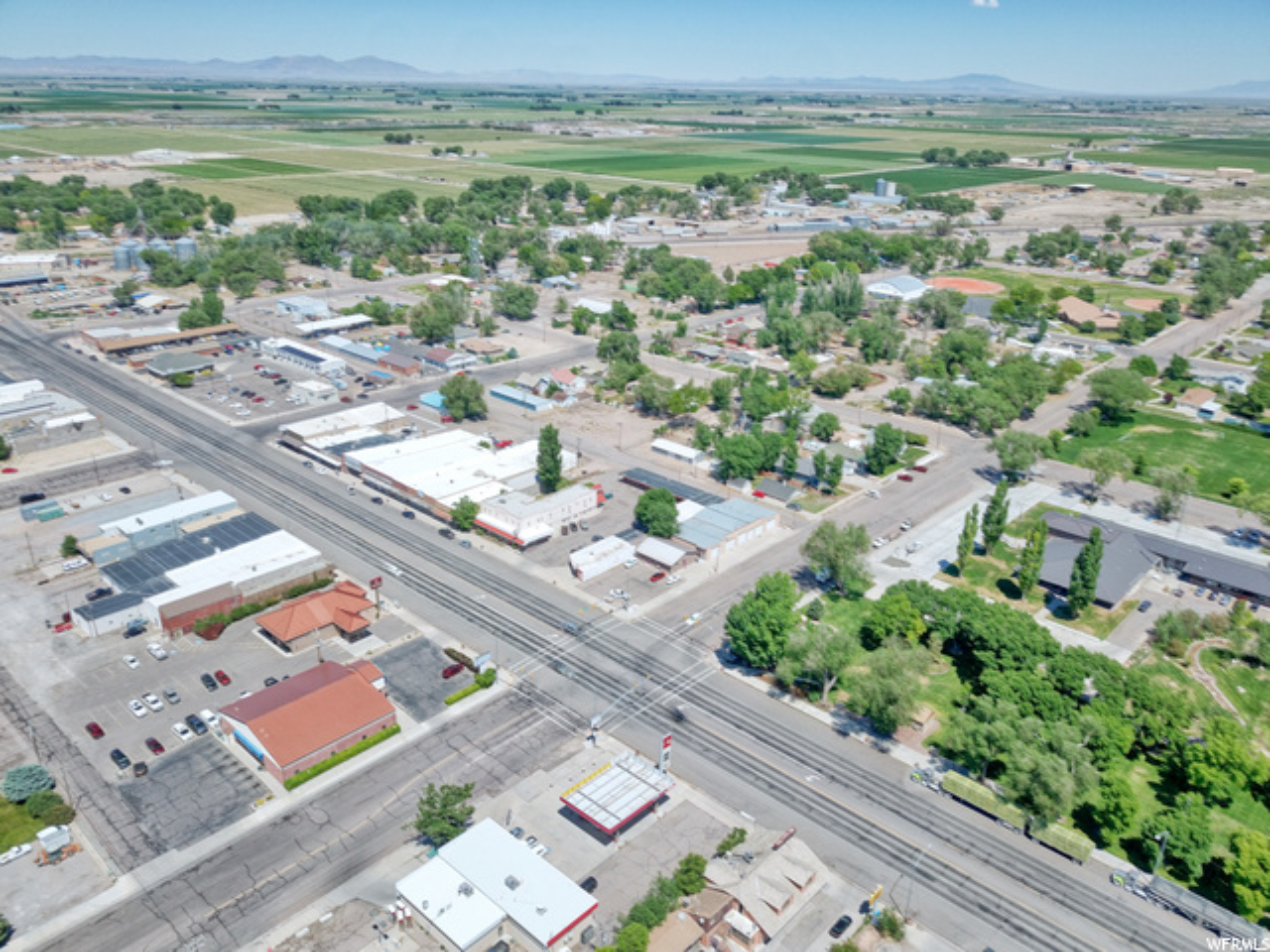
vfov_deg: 53.1
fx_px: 954
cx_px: 635
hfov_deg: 67.3
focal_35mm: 26
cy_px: 476
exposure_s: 1/1361
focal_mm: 4.73
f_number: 2.2
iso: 100
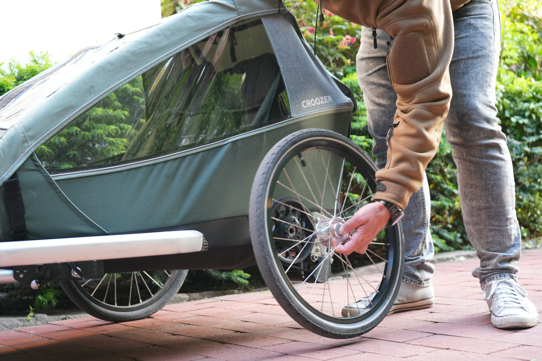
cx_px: 271
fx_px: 828
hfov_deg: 36.2
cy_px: 180
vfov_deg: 24.6
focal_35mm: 55
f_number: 5
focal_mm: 55
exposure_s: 1/60
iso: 2000
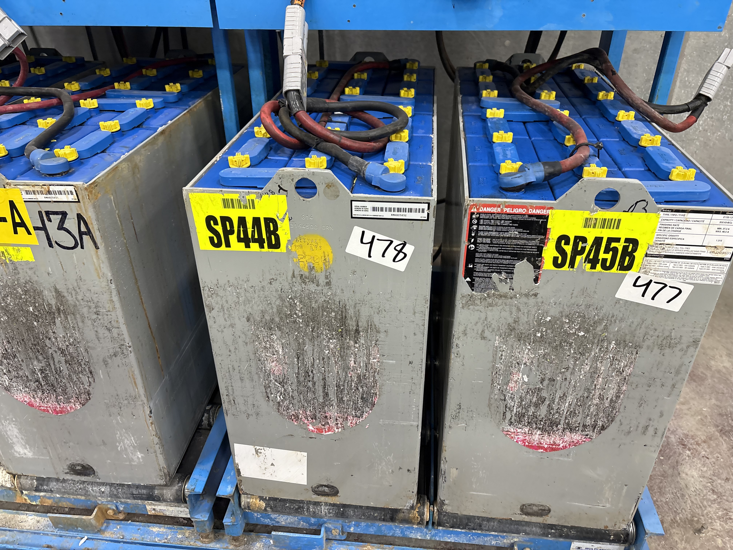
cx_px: 366
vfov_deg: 53.1
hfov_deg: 67.3
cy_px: 275
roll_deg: +1.6
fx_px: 551
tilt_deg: -31.3
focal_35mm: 26
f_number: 1.6
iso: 250
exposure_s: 1/60
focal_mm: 5.96
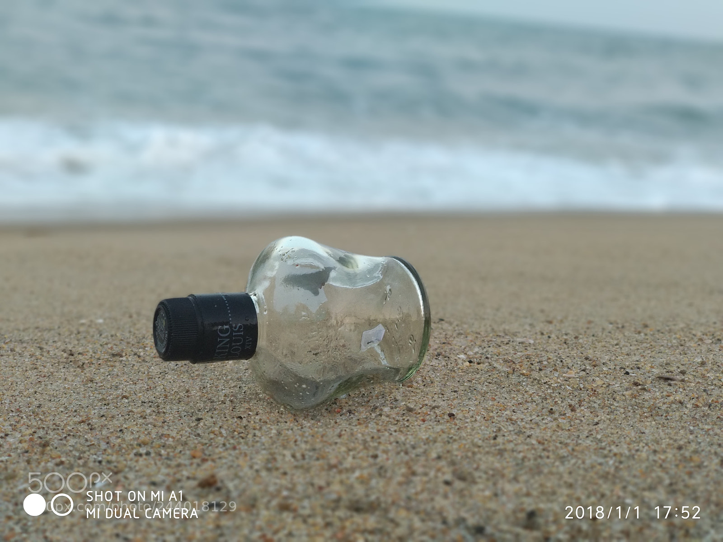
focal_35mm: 52
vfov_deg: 28.0
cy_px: 271
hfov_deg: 36.8
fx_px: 1086
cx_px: 362
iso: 250
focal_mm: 5.99
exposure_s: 1/50
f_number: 2.6
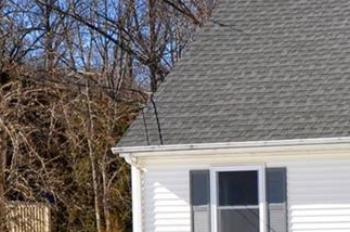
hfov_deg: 18.9
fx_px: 922
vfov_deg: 14.3
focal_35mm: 95
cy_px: 184
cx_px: 522
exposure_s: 1/400
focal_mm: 20
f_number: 8
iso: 250
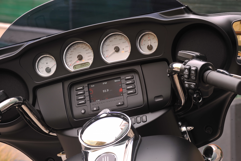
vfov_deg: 10.2
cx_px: 120
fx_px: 903
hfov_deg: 15.2
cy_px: 80
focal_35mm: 135
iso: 100
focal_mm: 135
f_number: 10
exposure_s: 1/20
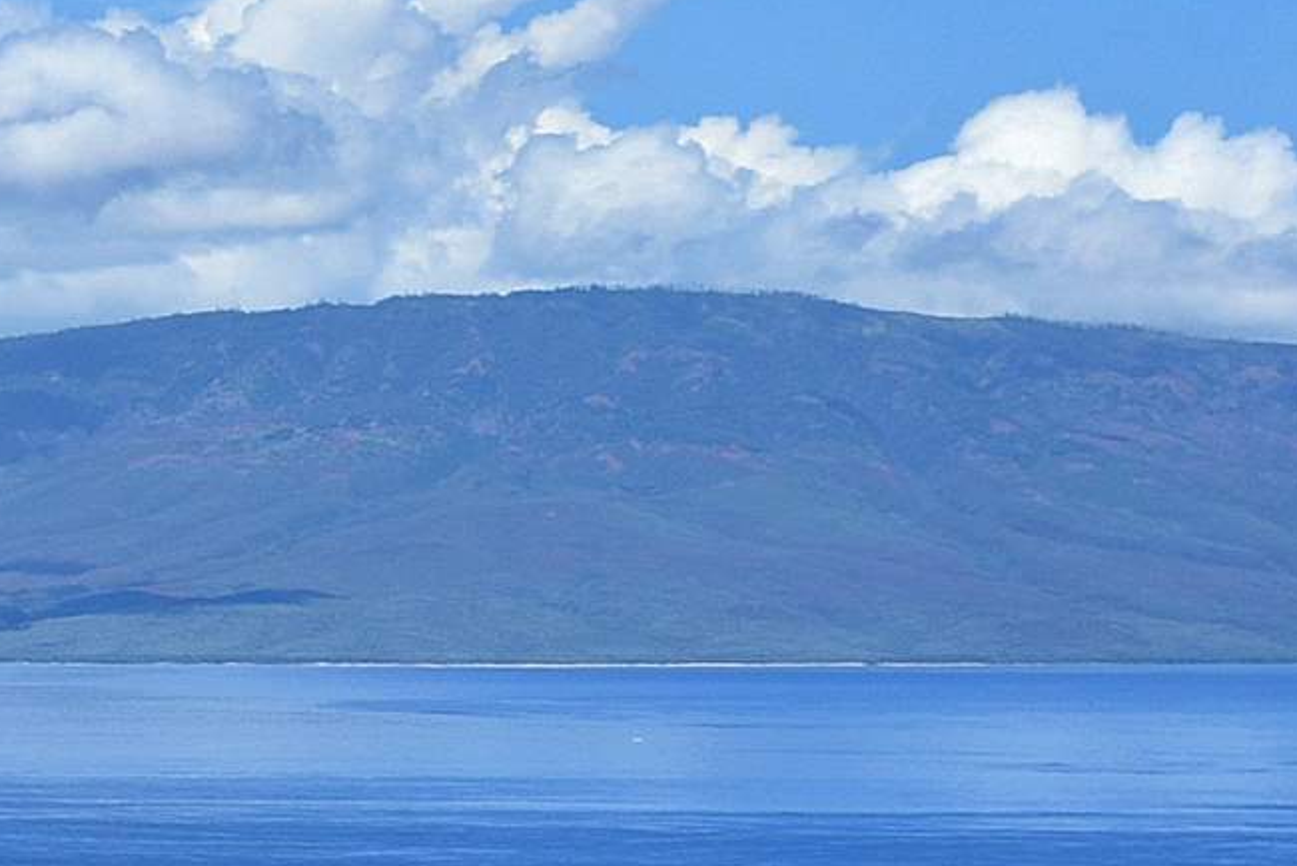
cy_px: 1257
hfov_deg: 9.8
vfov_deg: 6.5
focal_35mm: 208
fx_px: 7497
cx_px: -128
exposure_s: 1/200
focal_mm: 44
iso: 100
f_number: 11
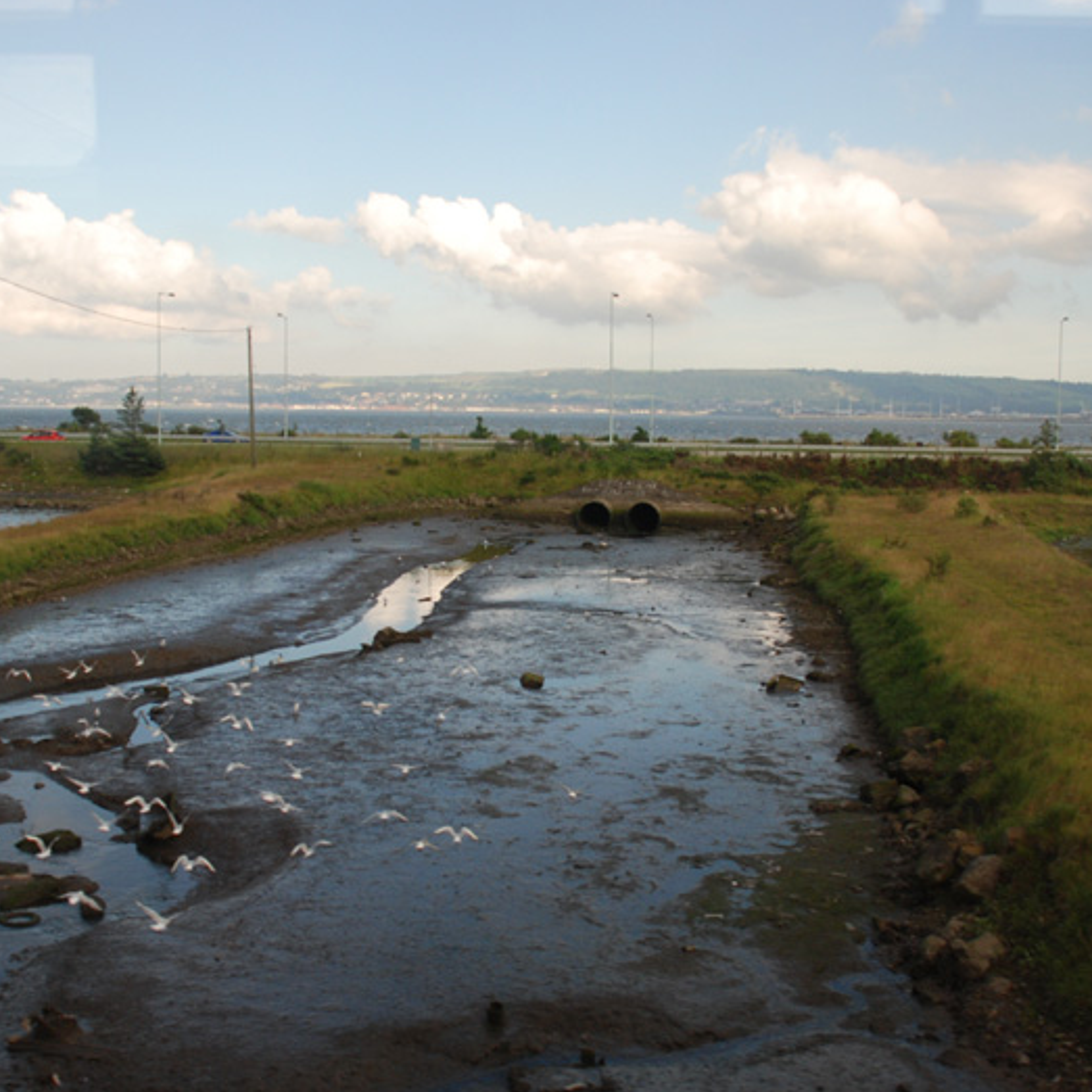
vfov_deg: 42.8
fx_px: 1392
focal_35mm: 39
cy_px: 548
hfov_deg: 42.8
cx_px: 578
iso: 400
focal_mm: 20
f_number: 3.8
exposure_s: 1/800
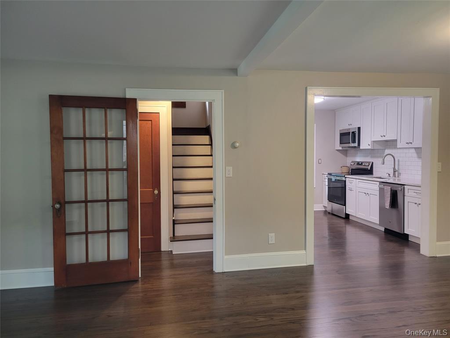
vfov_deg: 53.1
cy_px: 169
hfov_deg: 67.3
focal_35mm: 26
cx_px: 225
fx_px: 338
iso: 250
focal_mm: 5.4
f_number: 1.8
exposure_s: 1/40
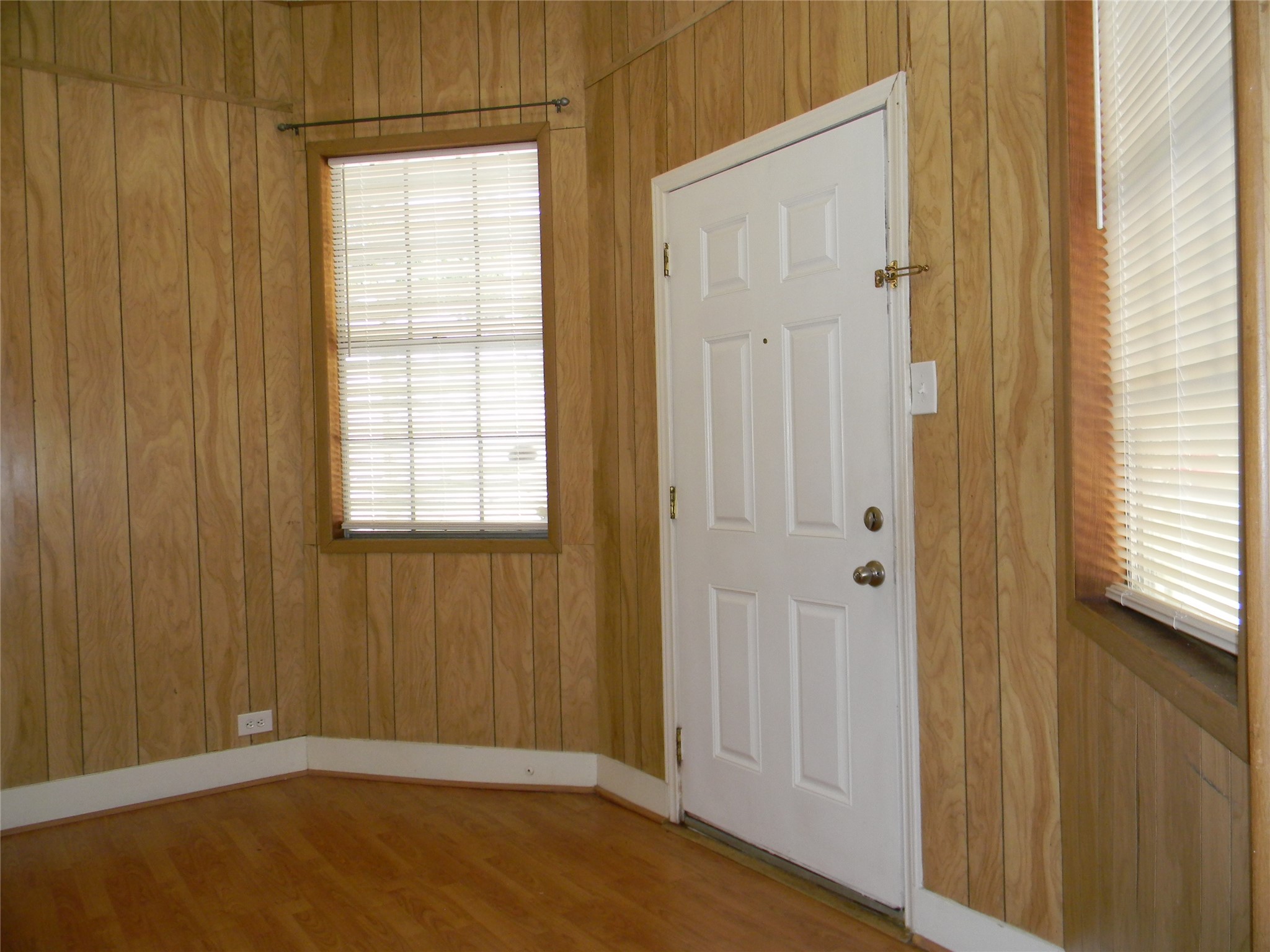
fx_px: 1027
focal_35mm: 28
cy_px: 476
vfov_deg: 49.7
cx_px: 635
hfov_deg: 63.4
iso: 200
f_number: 3.5
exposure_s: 1/95.5
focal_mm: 5
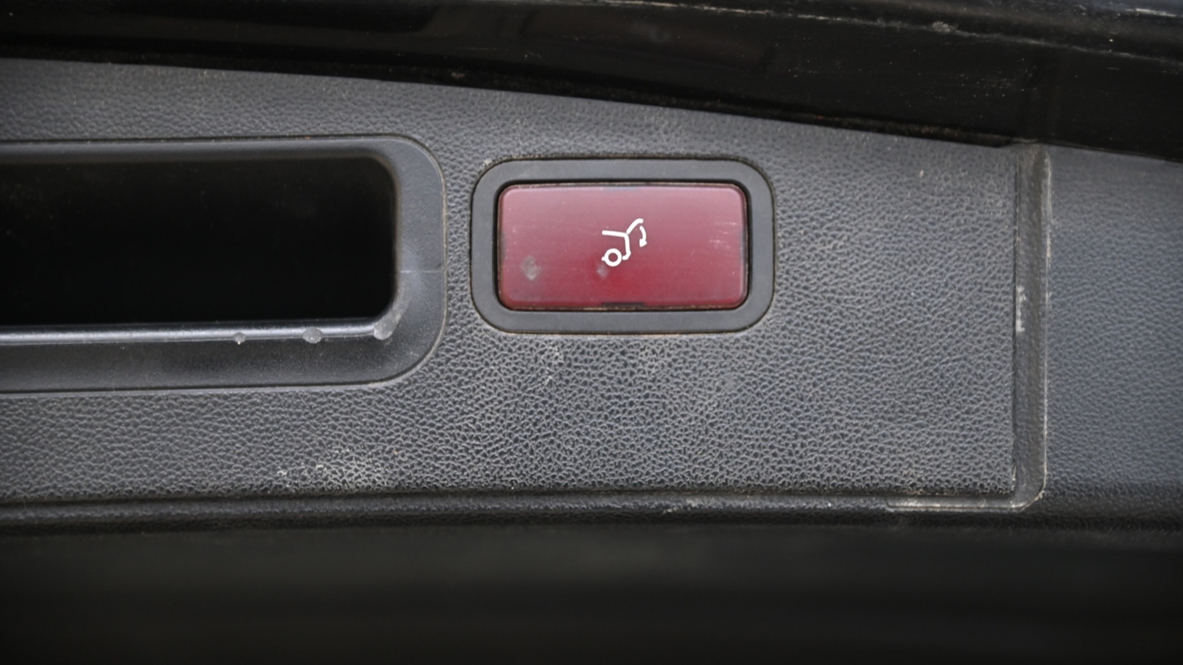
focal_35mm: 86
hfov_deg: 24.7
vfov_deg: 14.1
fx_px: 2698
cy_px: 314
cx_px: 592
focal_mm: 82
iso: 2000
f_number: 4
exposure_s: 1/50
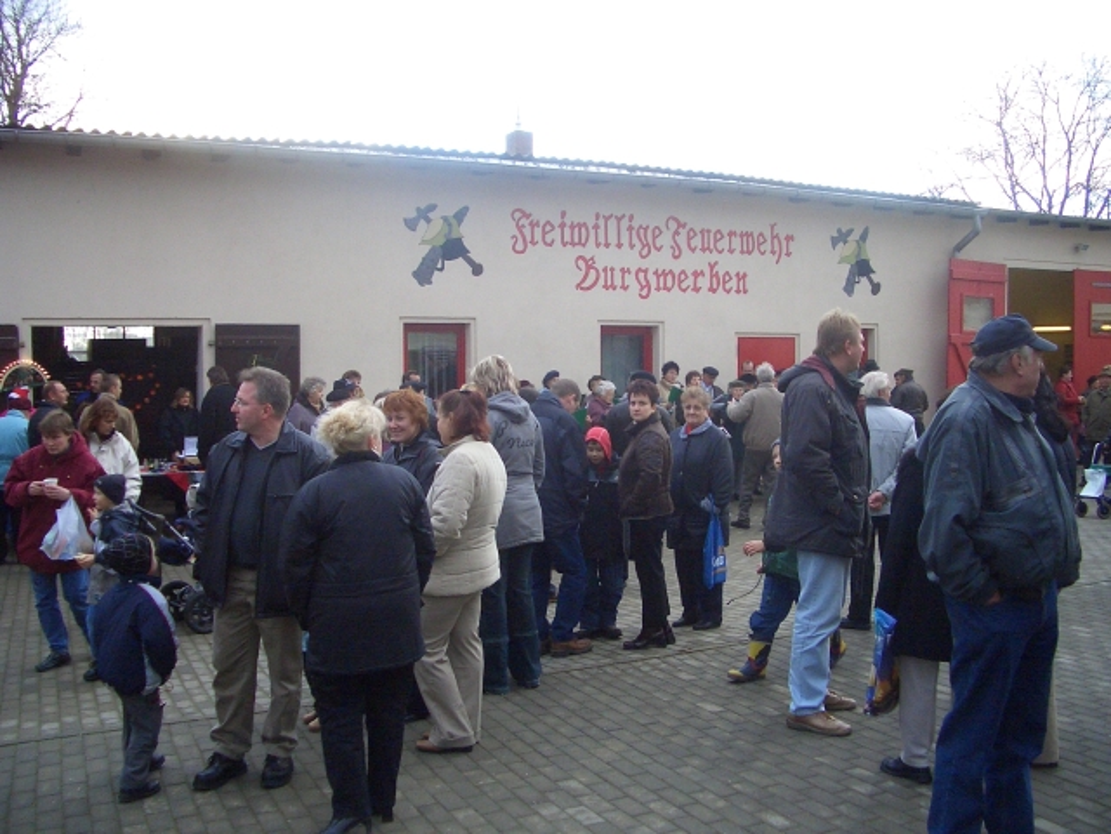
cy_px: 417
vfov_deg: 40.7
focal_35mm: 35
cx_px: 556
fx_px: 1123
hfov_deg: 52.6
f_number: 2.6
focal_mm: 5.8
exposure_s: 1/320
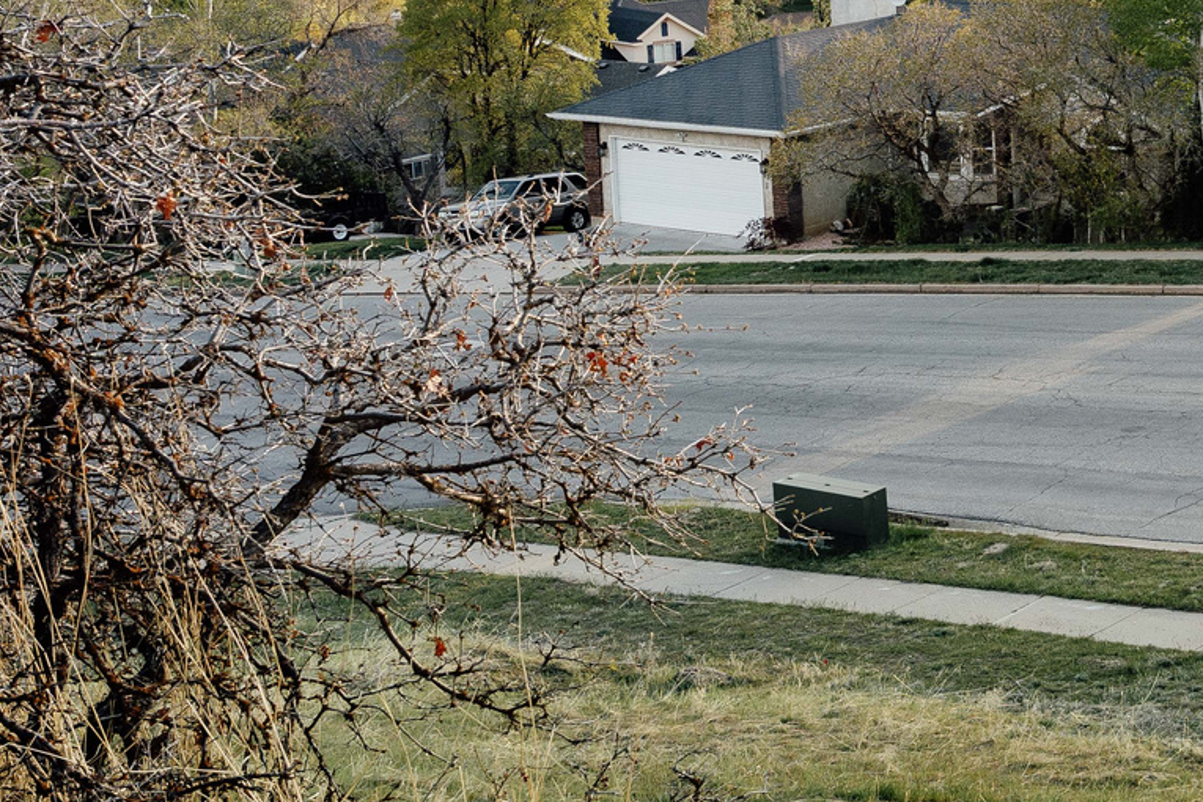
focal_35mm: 72
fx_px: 2406
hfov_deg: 25.0
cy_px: 29
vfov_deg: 18.5
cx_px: 1486
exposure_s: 1/160
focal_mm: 26.9
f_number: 6.3
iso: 100
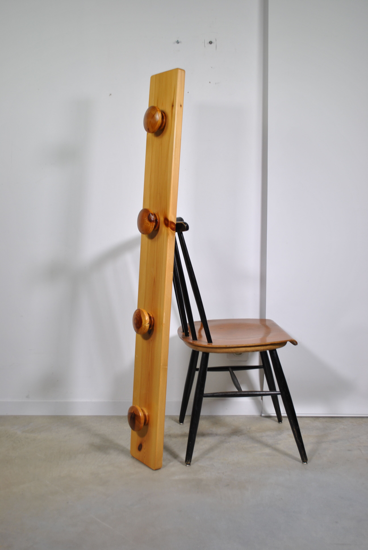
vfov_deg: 53.1
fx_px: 550
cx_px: 184
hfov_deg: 37.0
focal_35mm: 36
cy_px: 275
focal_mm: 24
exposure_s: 1/40
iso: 200
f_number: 5
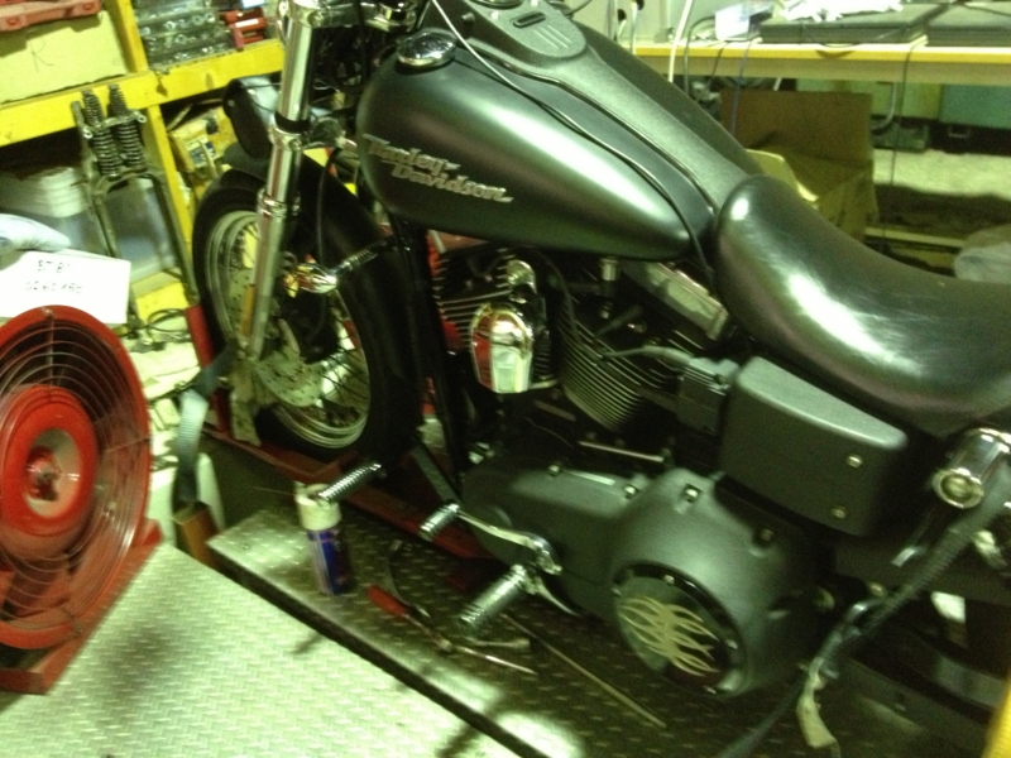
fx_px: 1022
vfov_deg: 40.7
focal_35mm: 35
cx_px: 506
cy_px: 379
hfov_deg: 52.6
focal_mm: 4.28
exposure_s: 1/15
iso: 500
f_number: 2.4
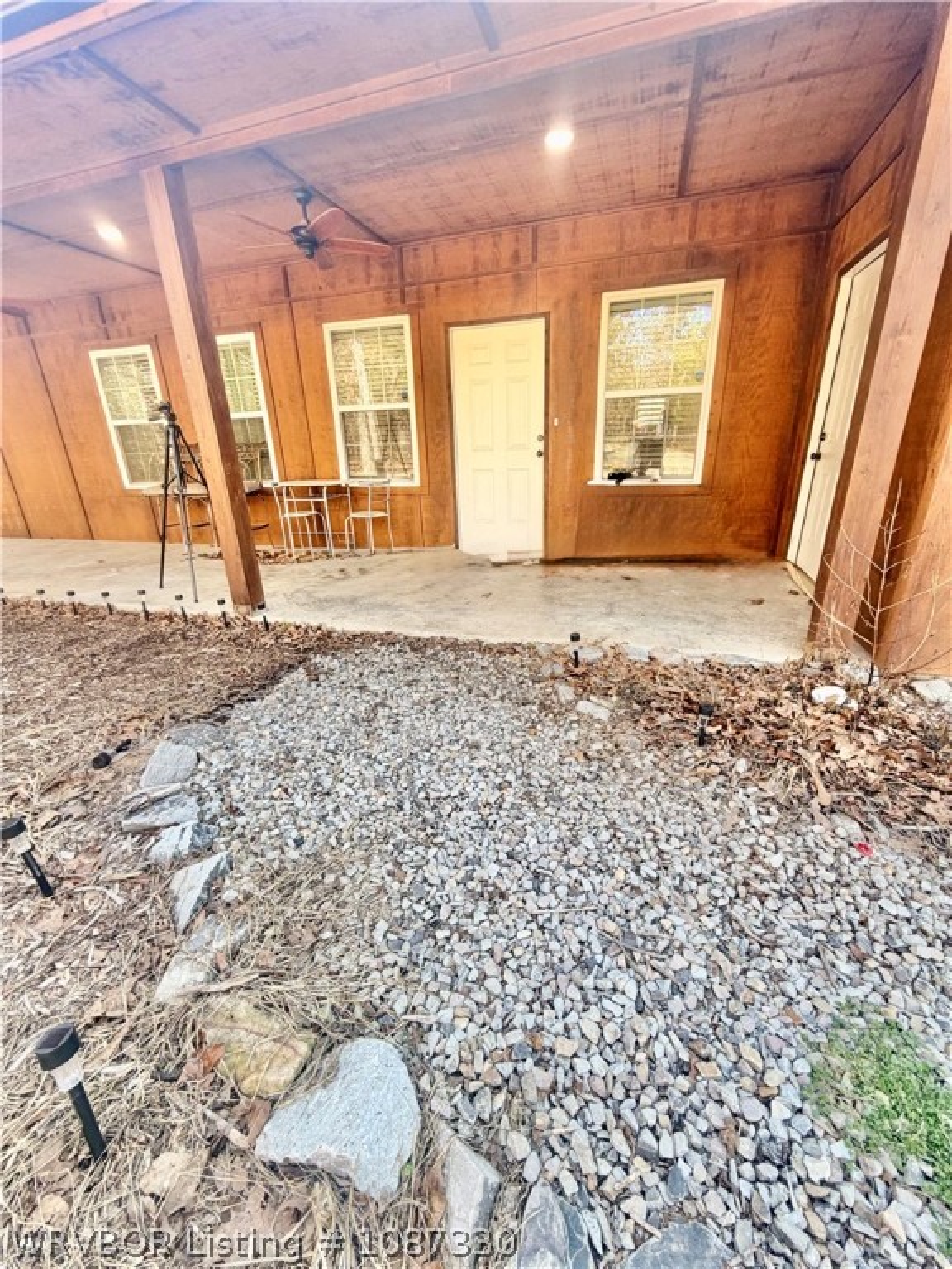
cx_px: 476
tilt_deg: -20.1
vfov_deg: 102.1
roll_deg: +0.9
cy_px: 634
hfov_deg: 85.7
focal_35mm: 14
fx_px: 513
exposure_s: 1/121
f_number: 2.2
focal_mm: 2.22
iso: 64
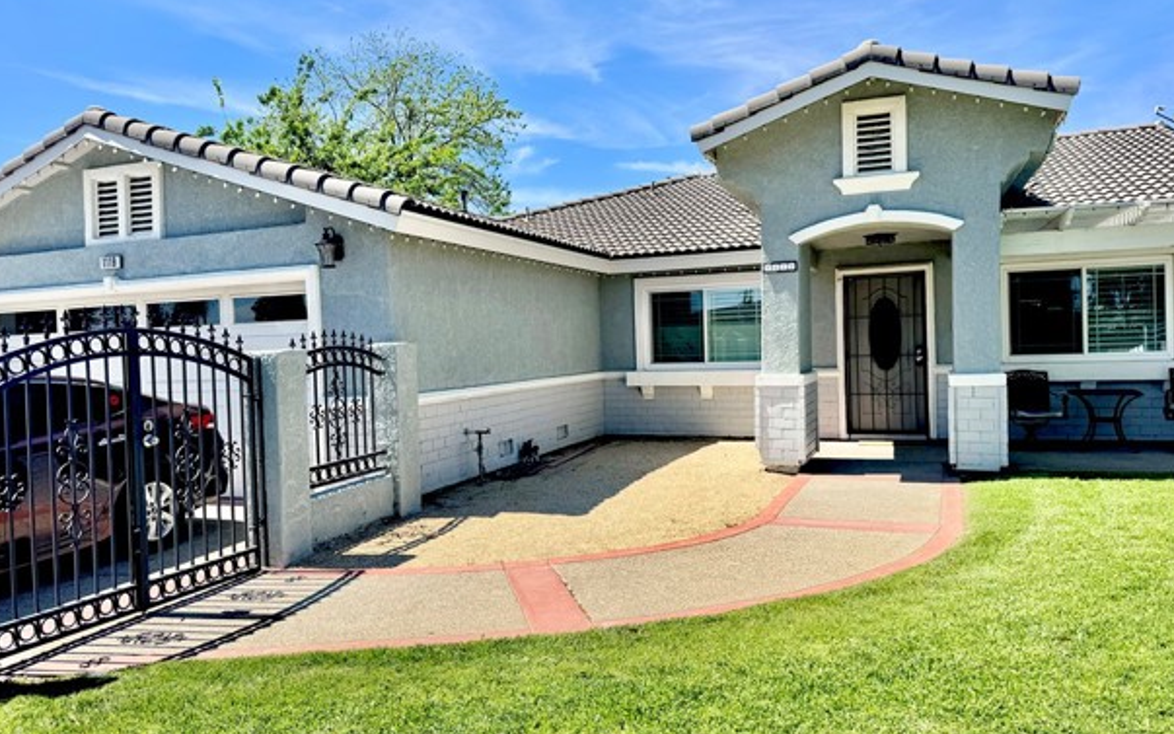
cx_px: 582
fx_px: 864
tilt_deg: -1.9
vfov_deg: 46.0
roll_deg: +1.7
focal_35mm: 27
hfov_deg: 68.4
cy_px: 356
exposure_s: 1/4310
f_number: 1.78
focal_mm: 6.76
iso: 80
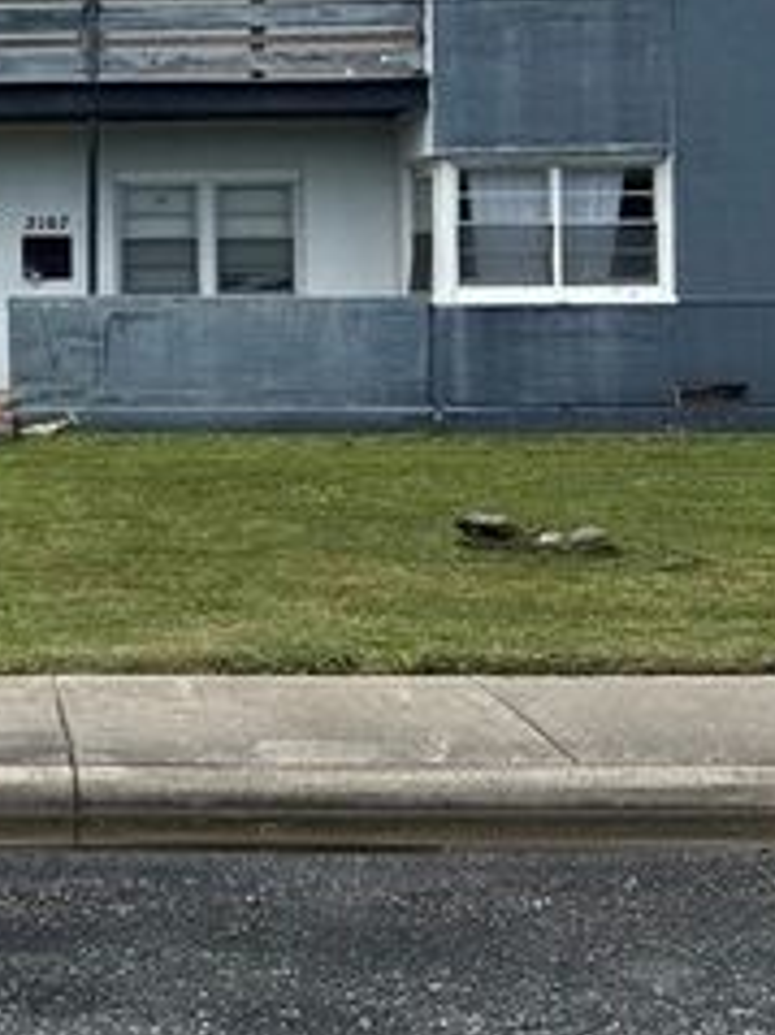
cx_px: -95
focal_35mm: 67
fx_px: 2002
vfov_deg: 28.6
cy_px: 262
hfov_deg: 20.8
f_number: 1.78
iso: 80
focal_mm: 6.76
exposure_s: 1/5319
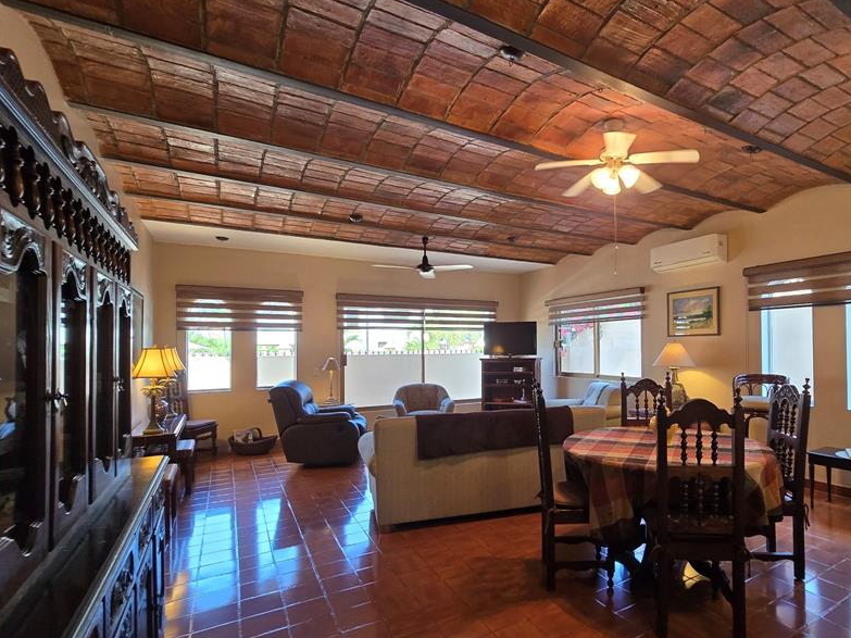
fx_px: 418
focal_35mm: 17
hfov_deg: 89.2
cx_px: 531
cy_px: 335
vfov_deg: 74.7
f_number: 2.2
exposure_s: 1/60
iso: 200
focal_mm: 2.2
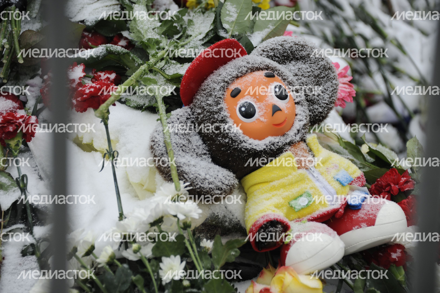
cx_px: 220
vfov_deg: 11.0
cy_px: 146
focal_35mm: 125
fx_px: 1527
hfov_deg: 16.4
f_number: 5.6
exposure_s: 1/200
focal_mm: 125
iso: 640
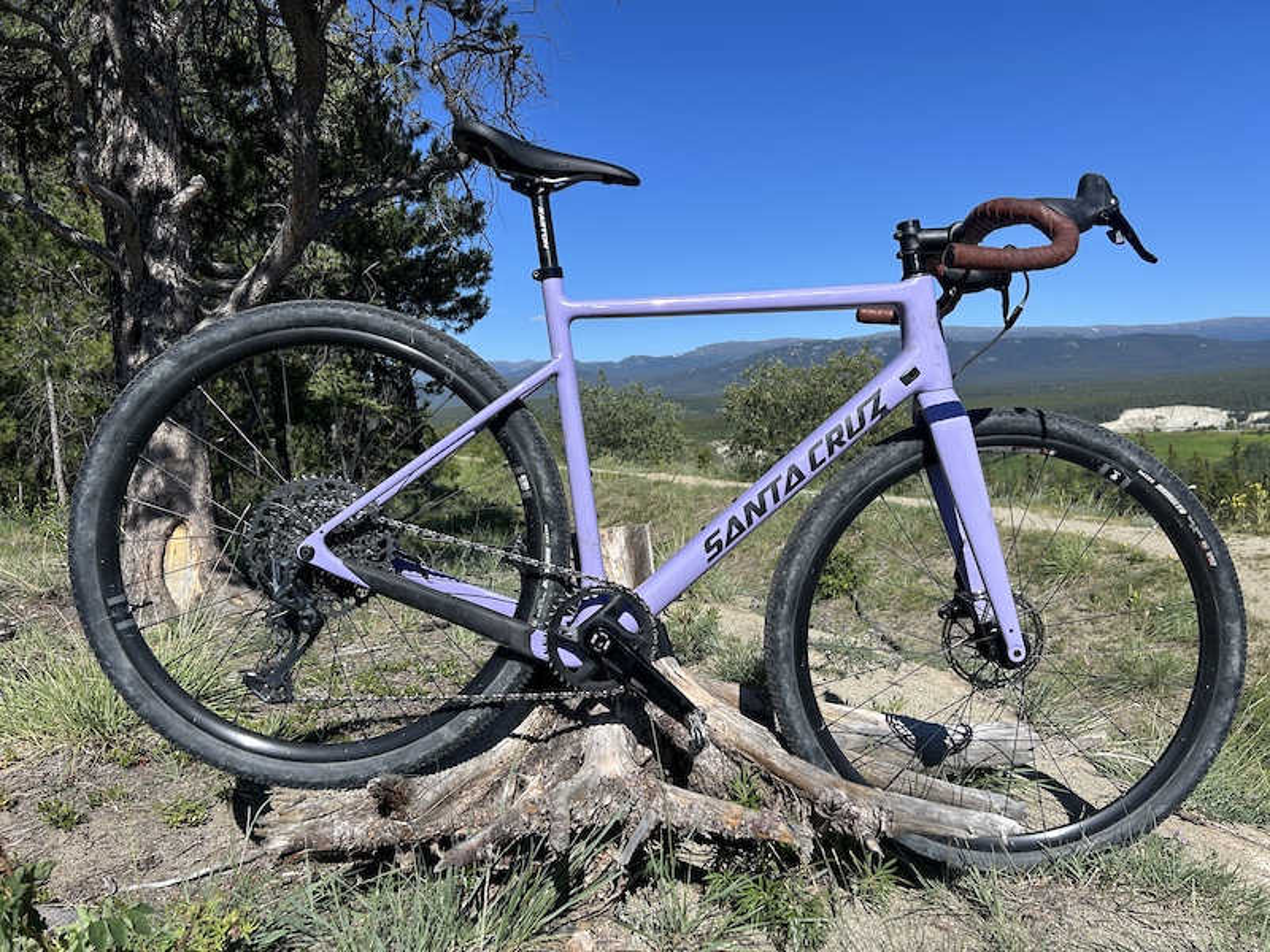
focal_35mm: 26
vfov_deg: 53.1
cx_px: 635
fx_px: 954
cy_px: 476
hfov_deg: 67.3
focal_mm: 5.7
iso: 50
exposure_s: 1/4115
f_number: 1.5
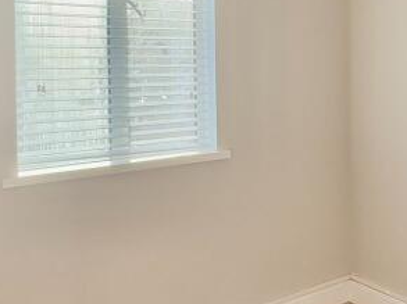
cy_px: 72
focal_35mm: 49
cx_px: 325
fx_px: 575
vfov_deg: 29.1
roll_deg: +0.0
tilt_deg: -0.9
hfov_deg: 37.6
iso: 40
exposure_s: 1/128
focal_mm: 2.22
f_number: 2.2
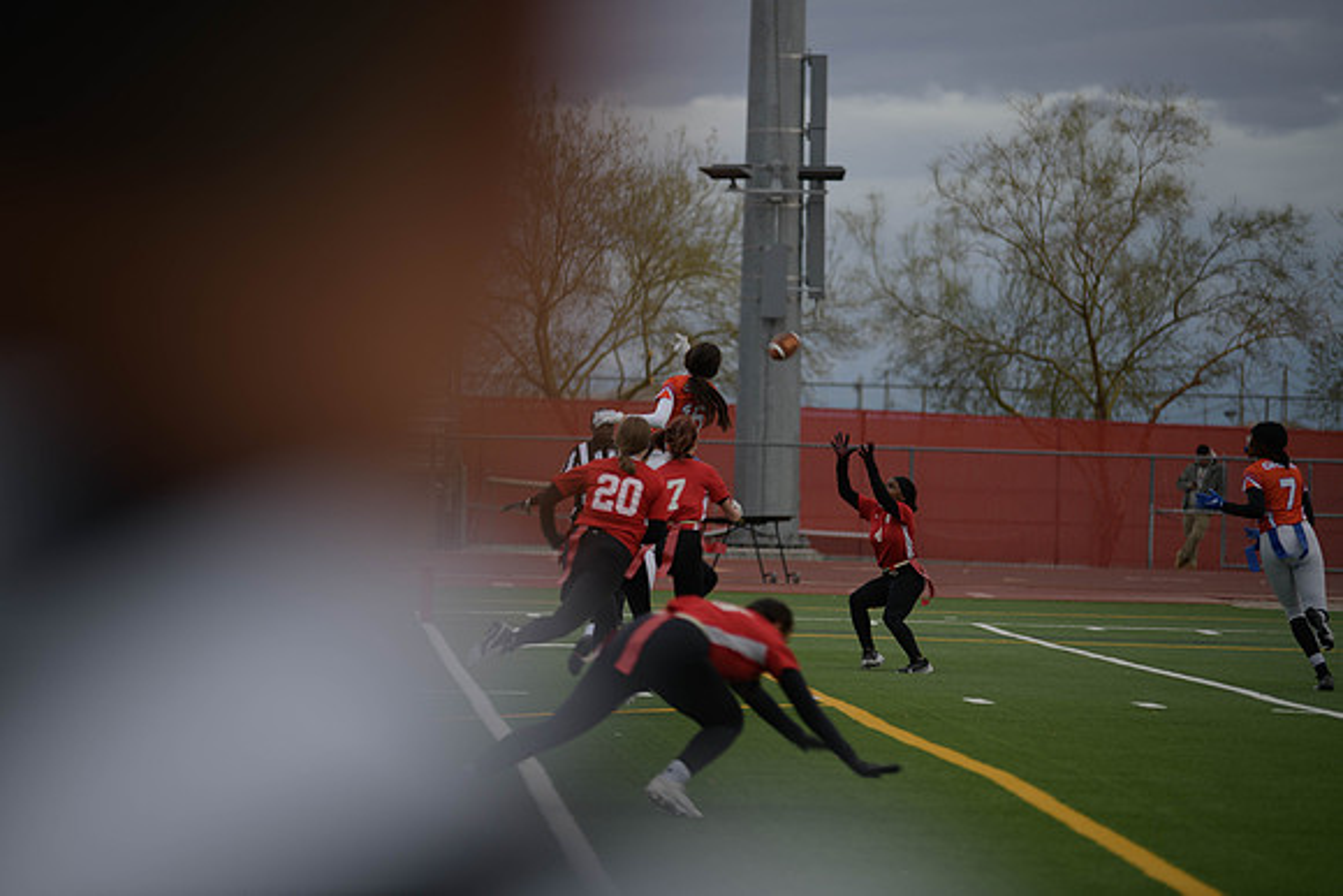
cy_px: 448
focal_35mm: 150
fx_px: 5597
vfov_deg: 9.2
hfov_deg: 13.7
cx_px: 672
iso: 125
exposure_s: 1/200
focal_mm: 150
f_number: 2.8
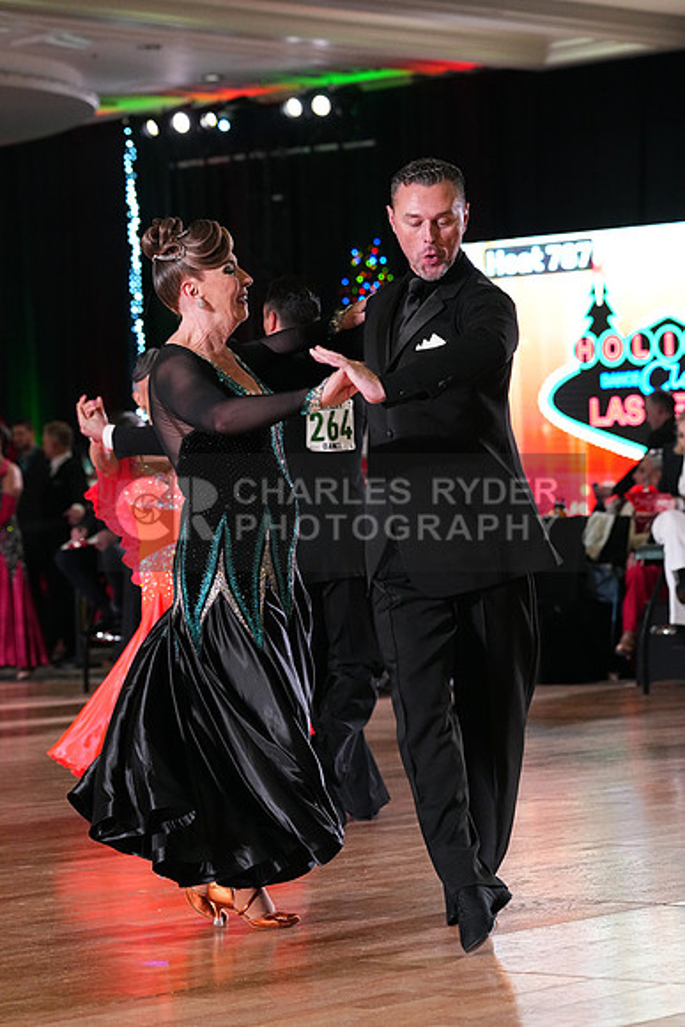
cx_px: 342
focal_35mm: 120
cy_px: 514
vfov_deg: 17.1
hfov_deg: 11.4
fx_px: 3423
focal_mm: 120
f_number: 5
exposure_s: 1/400
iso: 6400
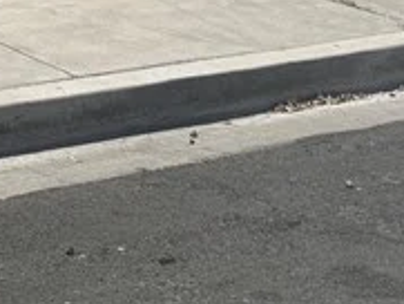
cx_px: -176
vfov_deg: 9.9
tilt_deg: -1.4
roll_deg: -0.8
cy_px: -349
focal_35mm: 136
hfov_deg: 13.7
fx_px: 1588
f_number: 1.78
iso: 80
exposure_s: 1/7092
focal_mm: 6.76
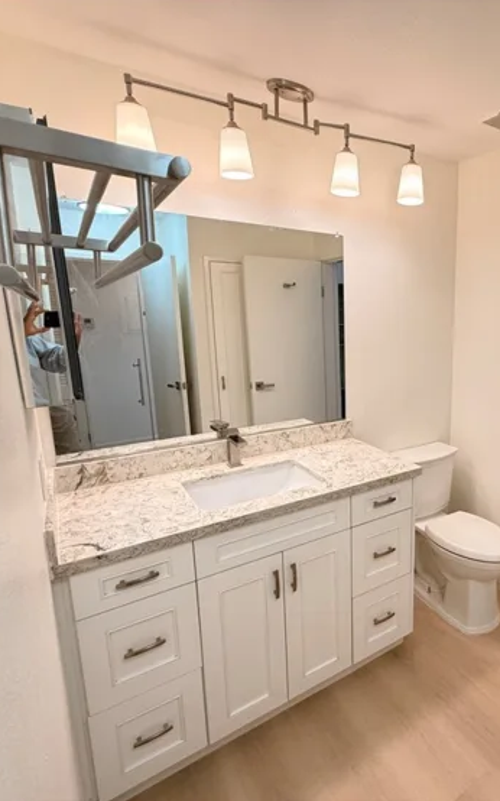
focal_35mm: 20
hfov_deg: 56.4
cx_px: 381
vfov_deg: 85.1
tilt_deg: -11.0
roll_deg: -0.1
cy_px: 399
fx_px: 436
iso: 125
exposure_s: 1/120
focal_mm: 2.22
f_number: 2.2
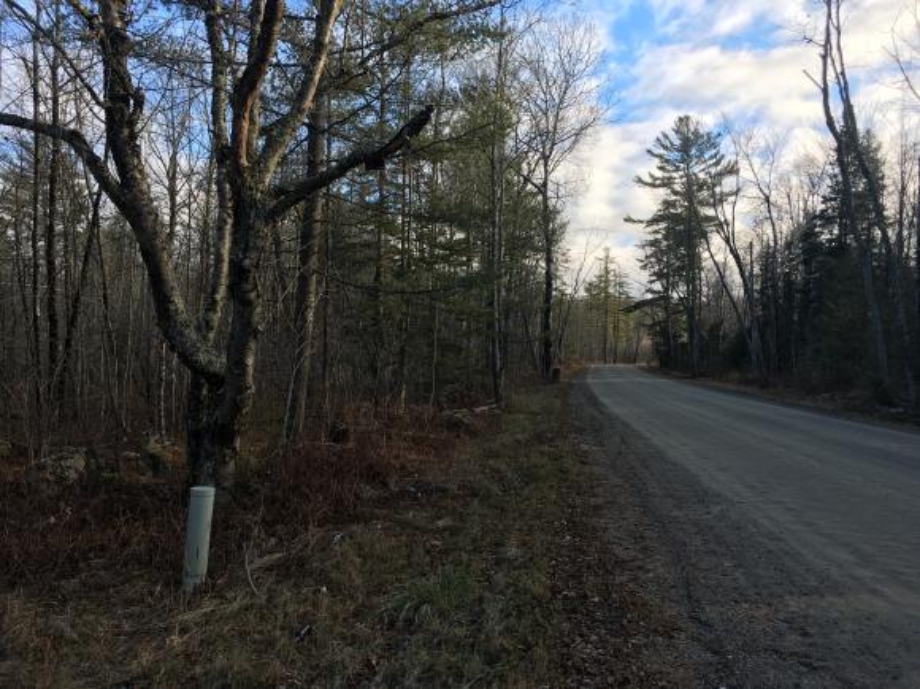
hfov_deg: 61.7
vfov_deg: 48.2
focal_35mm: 29
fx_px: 770
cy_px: 344
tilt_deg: +6.1
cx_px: 460
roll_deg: -0.7
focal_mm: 4.15
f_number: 2.2
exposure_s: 1/469
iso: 25
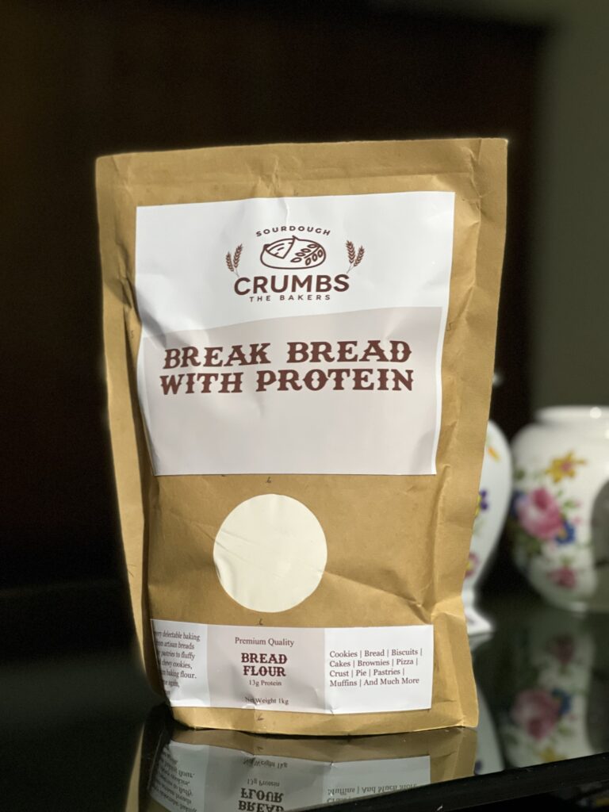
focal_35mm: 77
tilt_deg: -5.3
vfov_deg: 25.3
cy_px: 406
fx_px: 1806
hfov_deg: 19.1
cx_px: 304
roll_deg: -1.4
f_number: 2.8
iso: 500
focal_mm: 9
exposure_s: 1/24
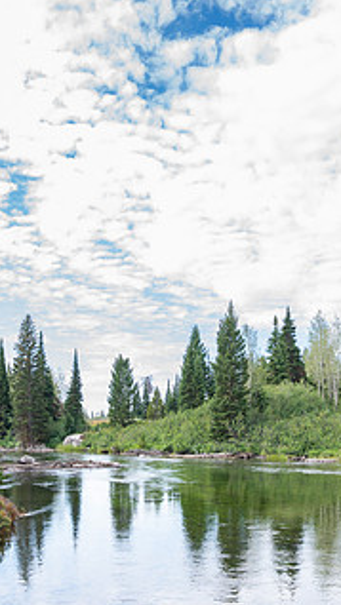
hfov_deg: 25.4
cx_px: 171
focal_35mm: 47
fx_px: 755
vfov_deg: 43.6
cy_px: 351
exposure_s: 1/160
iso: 100
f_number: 5
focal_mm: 24
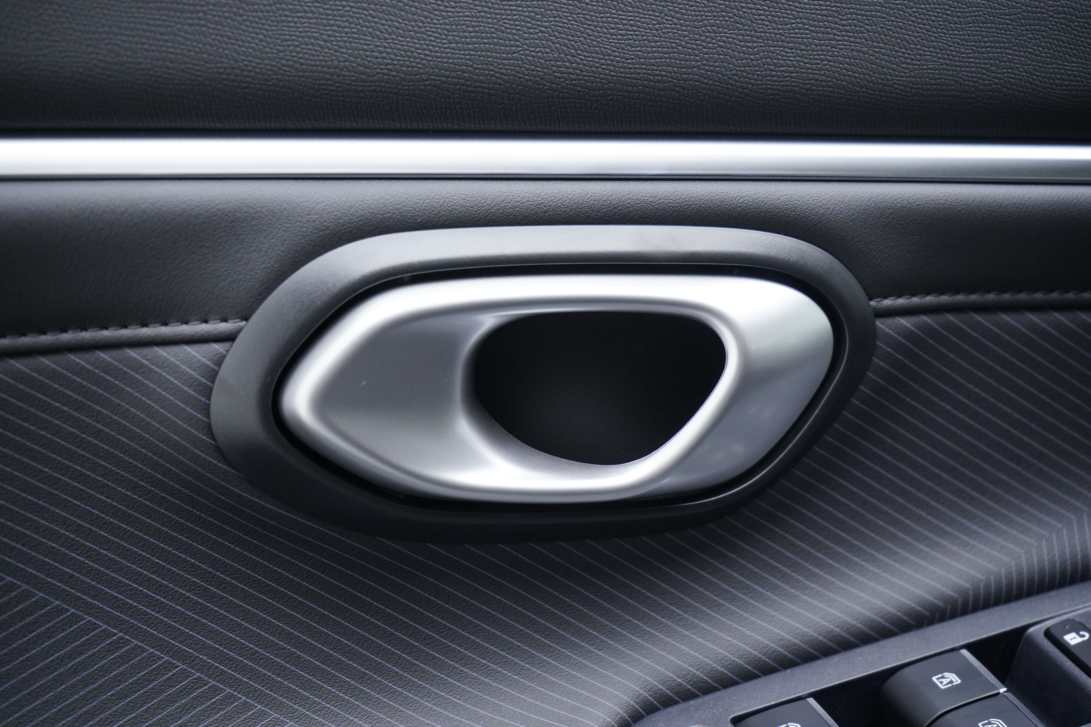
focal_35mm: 70
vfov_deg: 19.5
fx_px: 2121
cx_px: 546
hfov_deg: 28.8
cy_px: 364
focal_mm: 70
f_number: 5.6
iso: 2500
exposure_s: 1/125
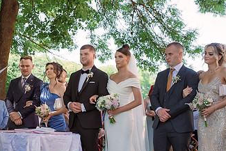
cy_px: 117
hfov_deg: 26.8
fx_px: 471
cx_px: 78
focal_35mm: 75
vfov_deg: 18.1
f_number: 3.5
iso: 320
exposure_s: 1/320
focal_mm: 42
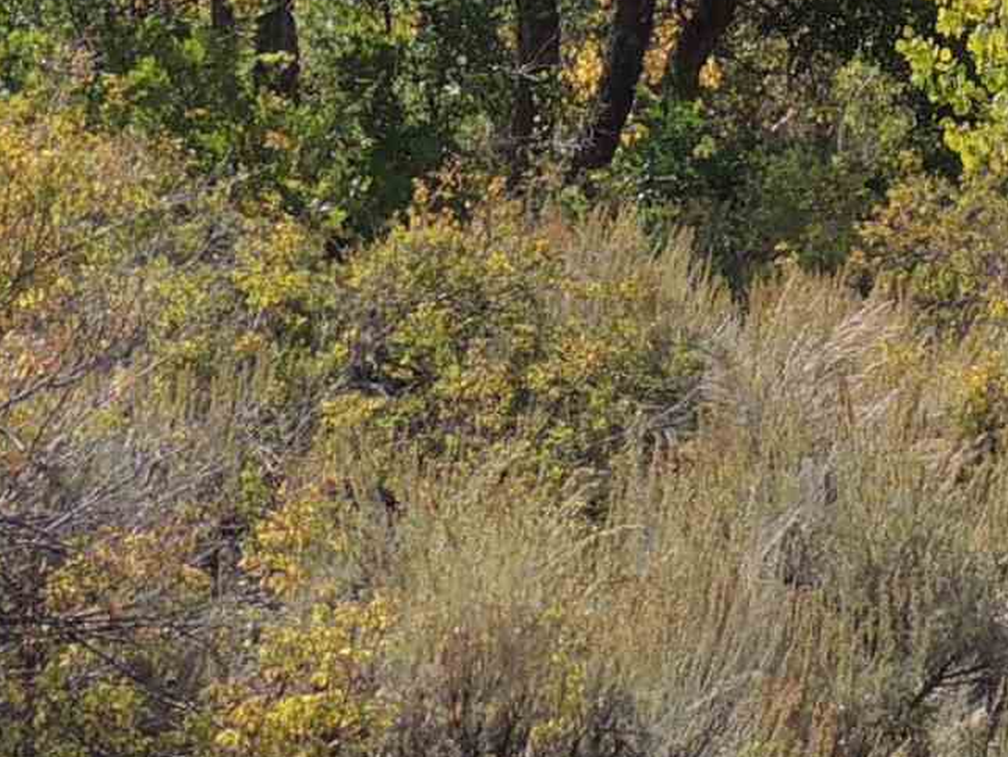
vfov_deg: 7.6
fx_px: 5565
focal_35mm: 191
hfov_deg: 10.2
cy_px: -476
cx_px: 1264
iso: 100
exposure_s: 1/800
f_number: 3.3
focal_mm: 7.1
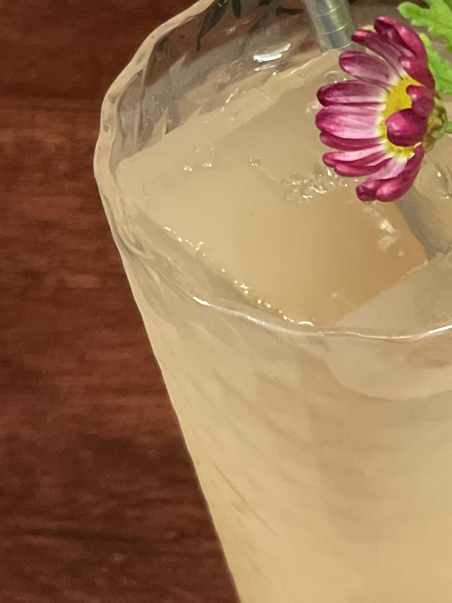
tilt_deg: -53.8
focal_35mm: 90
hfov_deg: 15.8
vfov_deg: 21.6
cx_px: 550
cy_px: 449
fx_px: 1567
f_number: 1.6
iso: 640
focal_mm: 4.2
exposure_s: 1/37
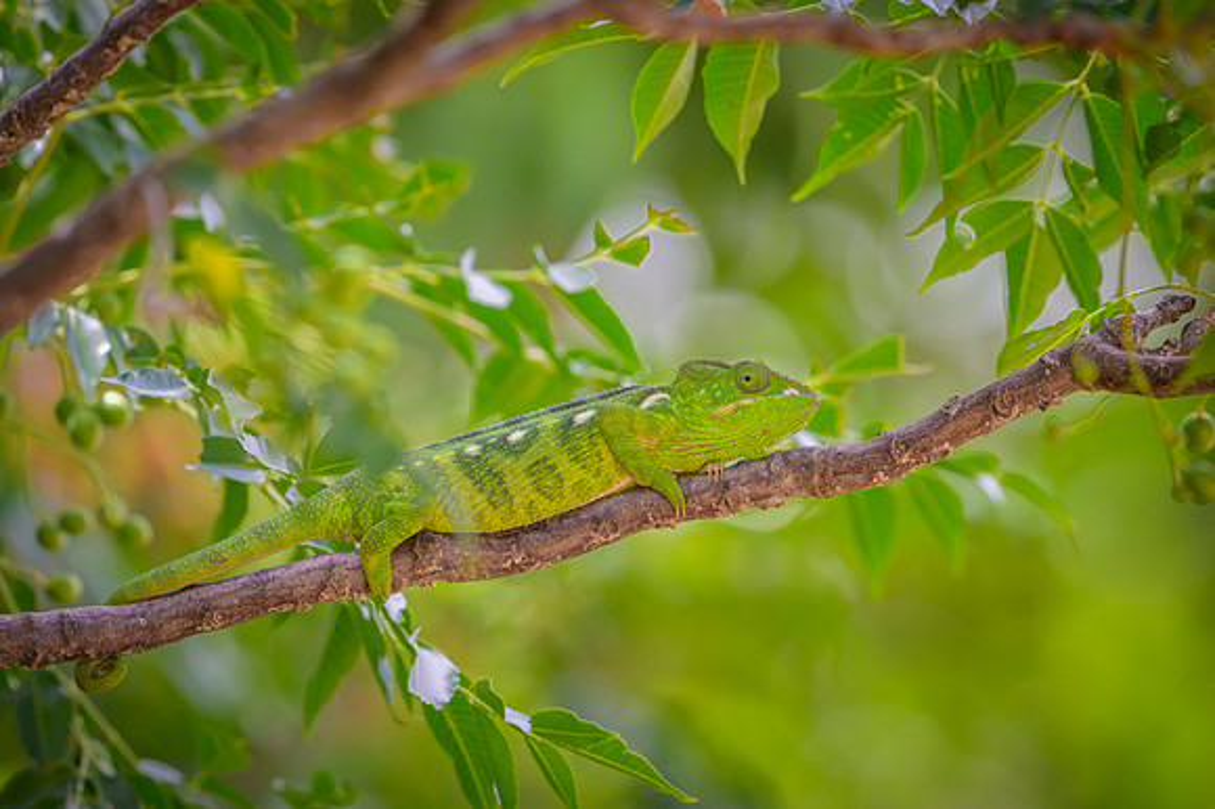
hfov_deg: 3.5
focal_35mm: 591
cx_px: 659
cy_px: 404
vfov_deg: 2.3
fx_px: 19927
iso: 500
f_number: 4
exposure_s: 1/1000
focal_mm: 400
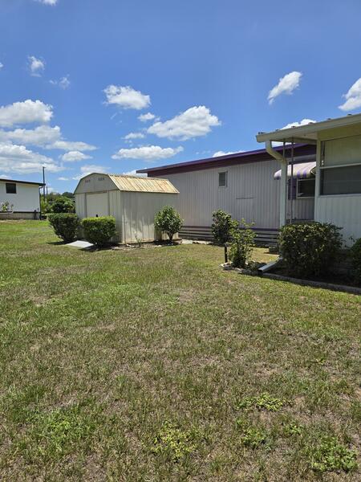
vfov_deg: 73.9
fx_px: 320
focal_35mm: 23
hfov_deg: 58.9
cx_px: 180
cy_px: 241
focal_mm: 6.3
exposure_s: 1/981
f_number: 1.7
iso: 12
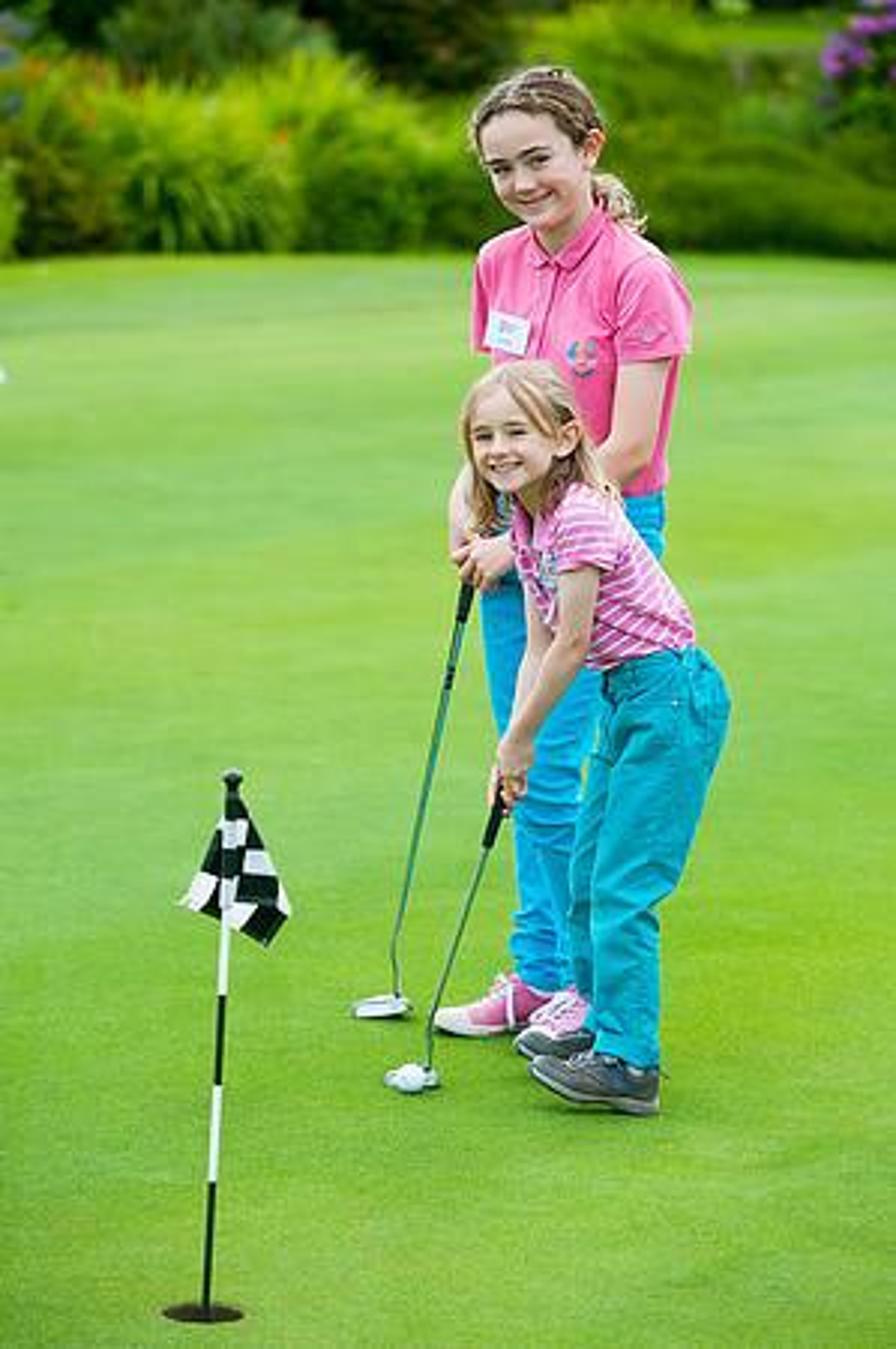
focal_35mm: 160
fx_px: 5987
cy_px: 674
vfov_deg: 12.9
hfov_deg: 8.6
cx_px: 448
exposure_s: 1/500
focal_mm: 160
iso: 250
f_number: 5.6
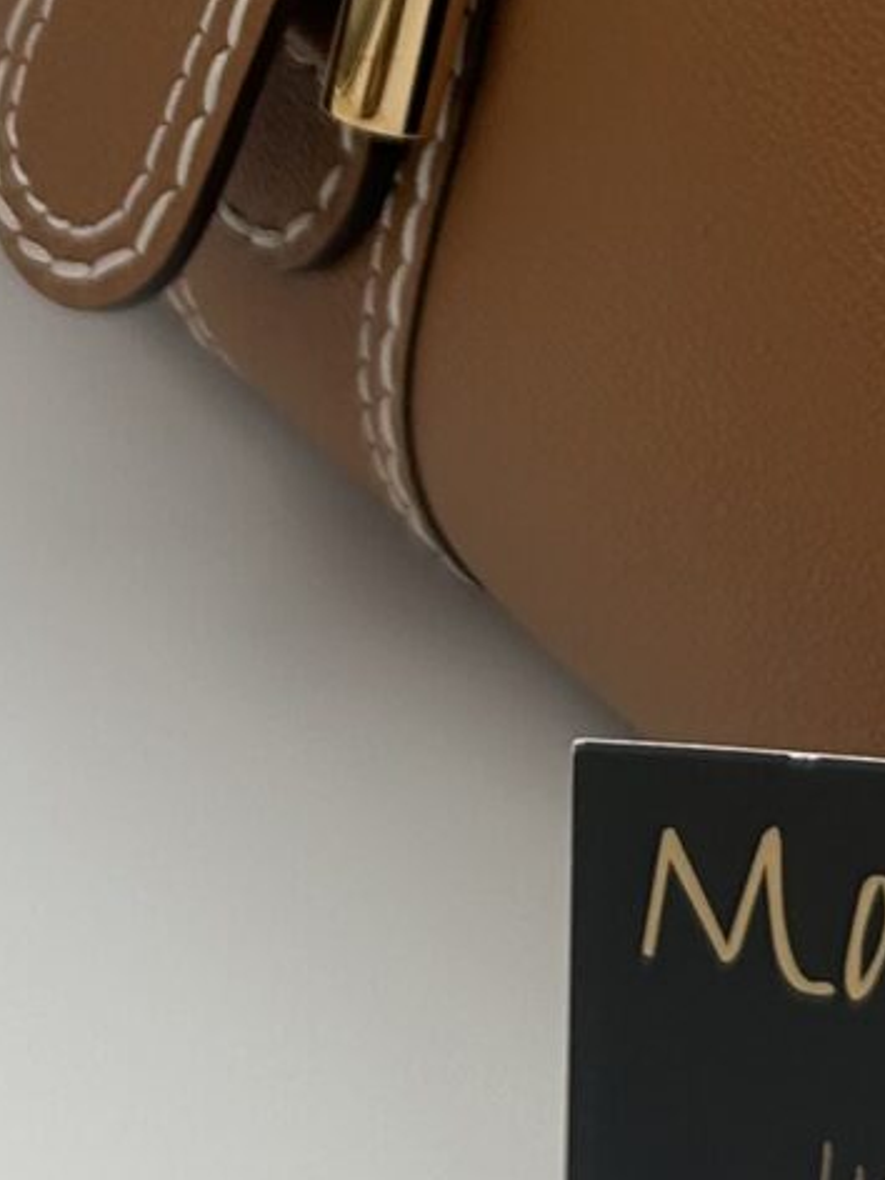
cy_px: -895
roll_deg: -1.1
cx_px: 1108
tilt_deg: -16.3
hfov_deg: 10.3
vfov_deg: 12.8
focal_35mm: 141
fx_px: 4806
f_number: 1.5
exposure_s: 1/1159
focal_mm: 5.7
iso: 50
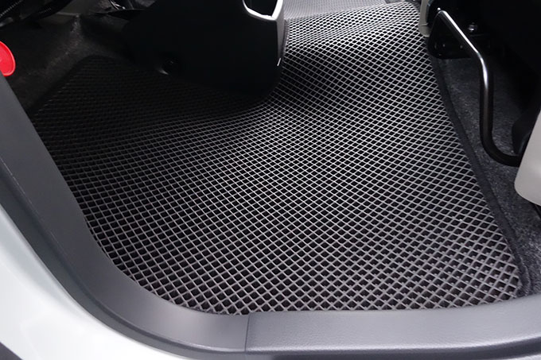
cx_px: 270
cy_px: 180
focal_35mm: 28
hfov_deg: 65.5
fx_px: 421
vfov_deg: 46.4
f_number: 9
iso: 3200
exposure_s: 1/8
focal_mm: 10.4
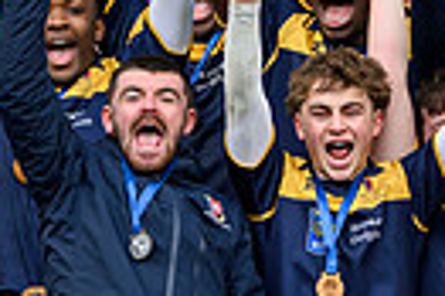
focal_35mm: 810
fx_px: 10000
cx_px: 882
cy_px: 55
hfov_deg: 2.5
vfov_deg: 1.7
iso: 1250
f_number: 4
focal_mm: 175
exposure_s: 1/1000
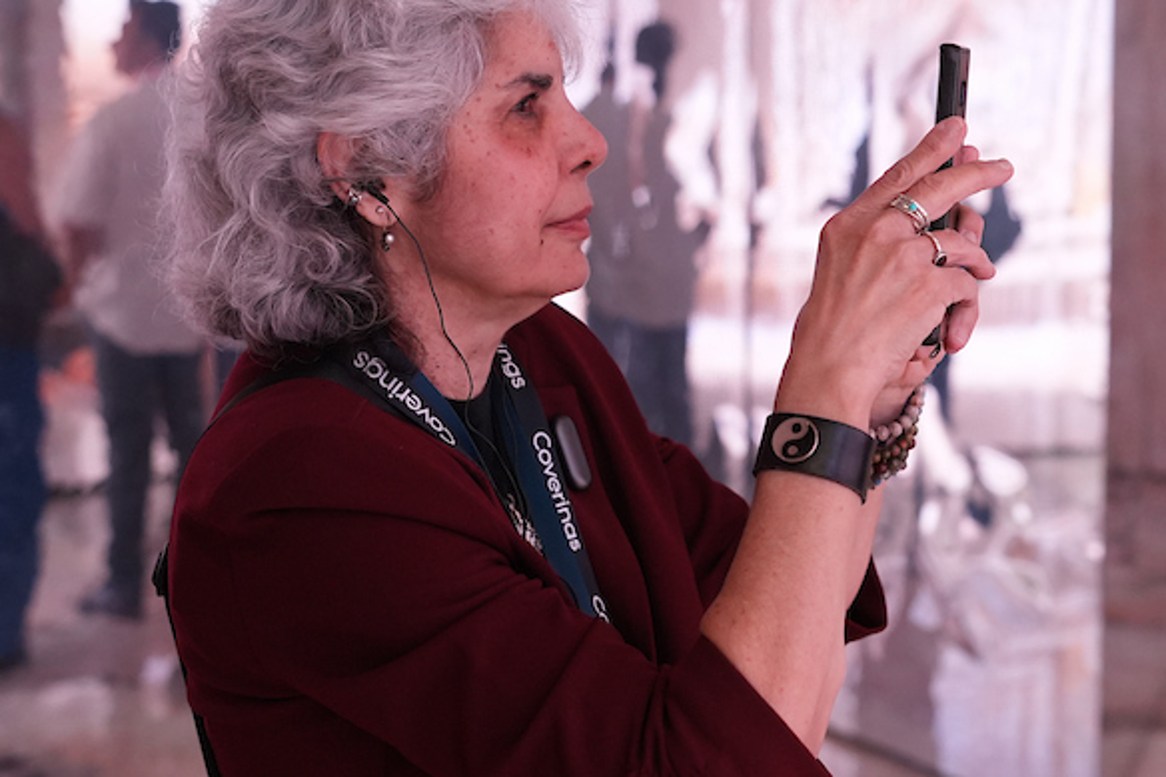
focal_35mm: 74
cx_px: 655
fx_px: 2396
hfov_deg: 27.3
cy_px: 324
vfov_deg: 18.4
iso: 2500
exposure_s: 1/200
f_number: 2.8
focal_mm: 36
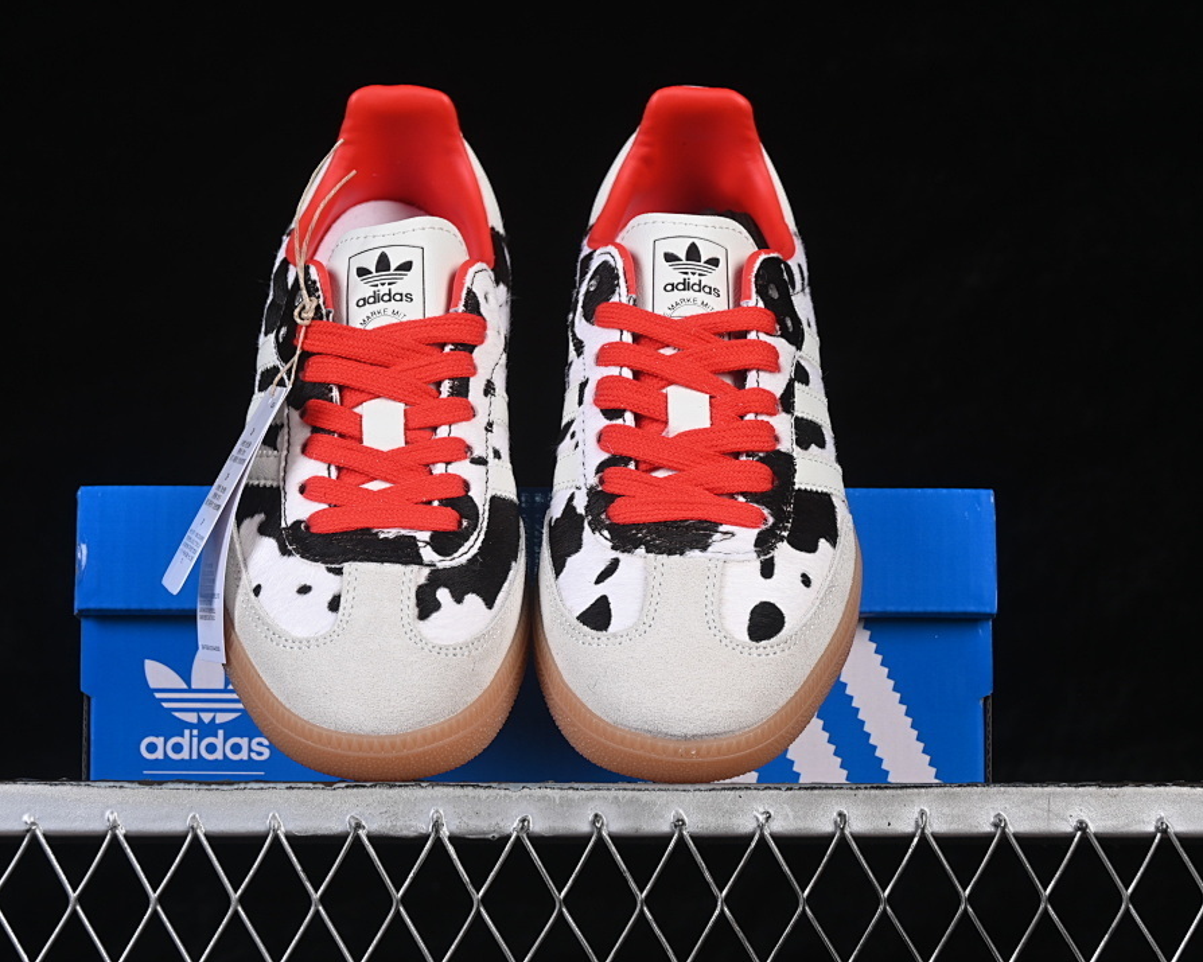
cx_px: 544
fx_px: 3026
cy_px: 479
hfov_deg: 22.5
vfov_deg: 18.1
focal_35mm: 85
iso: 160
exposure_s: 1/80
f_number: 8
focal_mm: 50
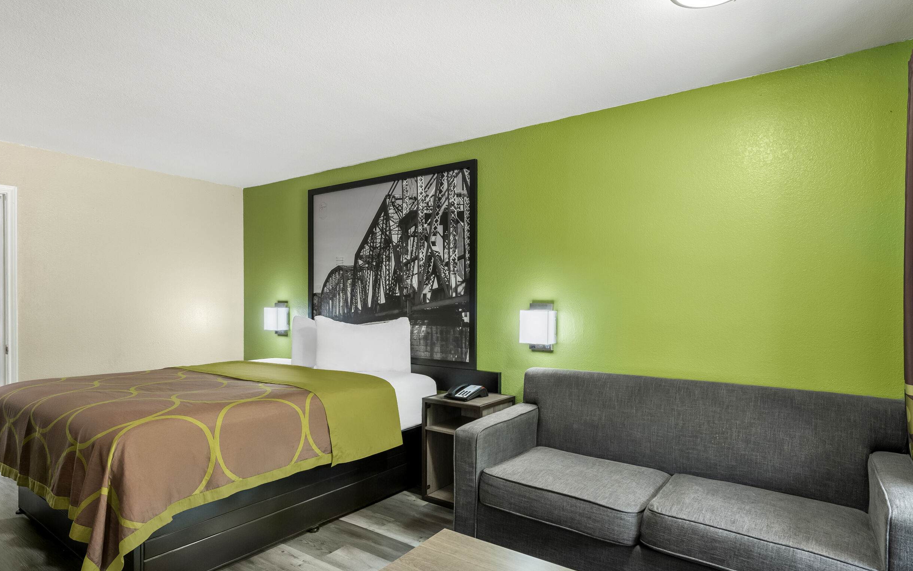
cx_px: 477
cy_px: 305
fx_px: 498
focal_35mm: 20
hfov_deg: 85.0
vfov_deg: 59.6
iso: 800
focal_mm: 16
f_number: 8
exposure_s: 1/2.5
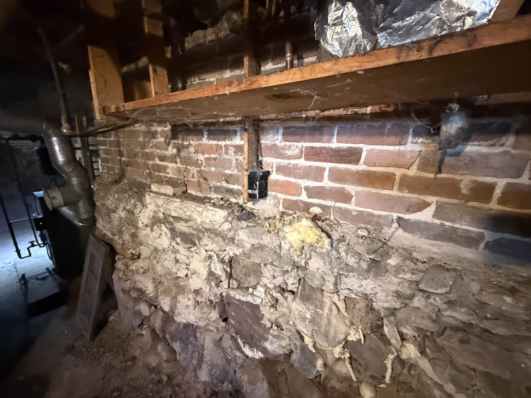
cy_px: 199
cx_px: 266
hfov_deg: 102.1
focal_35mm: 14
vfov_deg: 85.7
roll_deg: +0.4
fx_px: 215
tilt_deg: -18.9
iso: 1000
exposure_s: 1/40
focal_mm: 2.22
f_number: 2.2
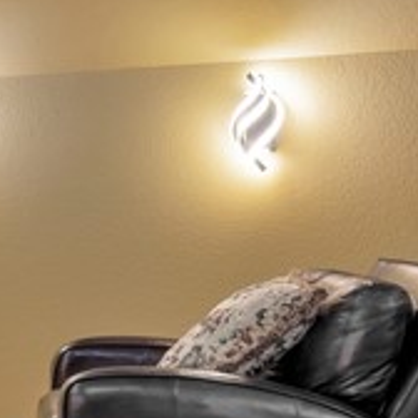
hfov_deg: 15.2
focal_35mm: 88
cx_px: -460
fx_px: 1202
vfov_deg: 19.7
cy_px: 202
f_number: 6.3
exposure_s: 1/2
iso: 100
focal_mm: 16
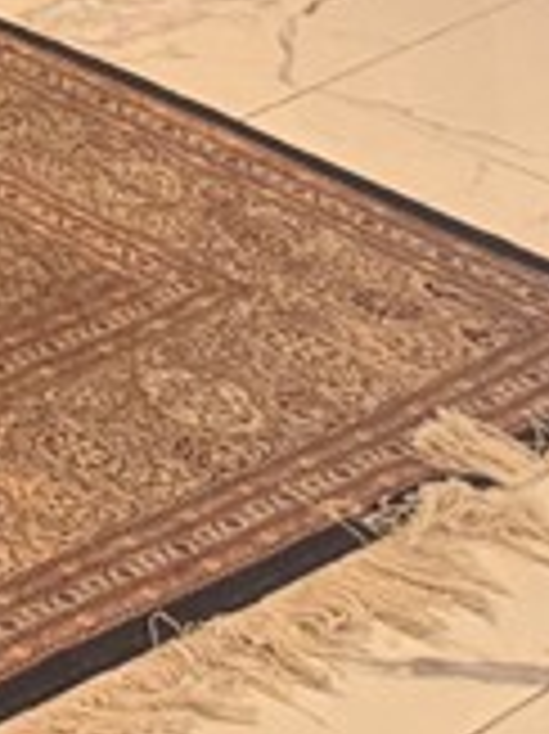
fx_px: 3197
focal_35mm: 151
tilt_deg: -17.2
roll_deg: +1.5
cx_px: -1454
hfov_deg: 7.6
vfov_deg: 12.3
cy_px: -450
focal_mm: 6.76
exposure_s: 1/60
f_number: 1.78
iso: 320
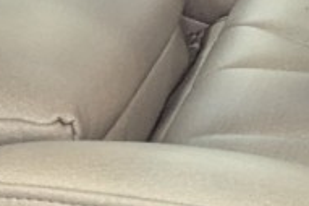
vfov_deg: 6.7
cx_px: 224
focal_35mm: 183
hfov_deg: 11.2
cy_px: -420
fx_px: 1569
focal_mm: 6.81
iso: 552
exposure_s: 1/281
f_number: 1.85
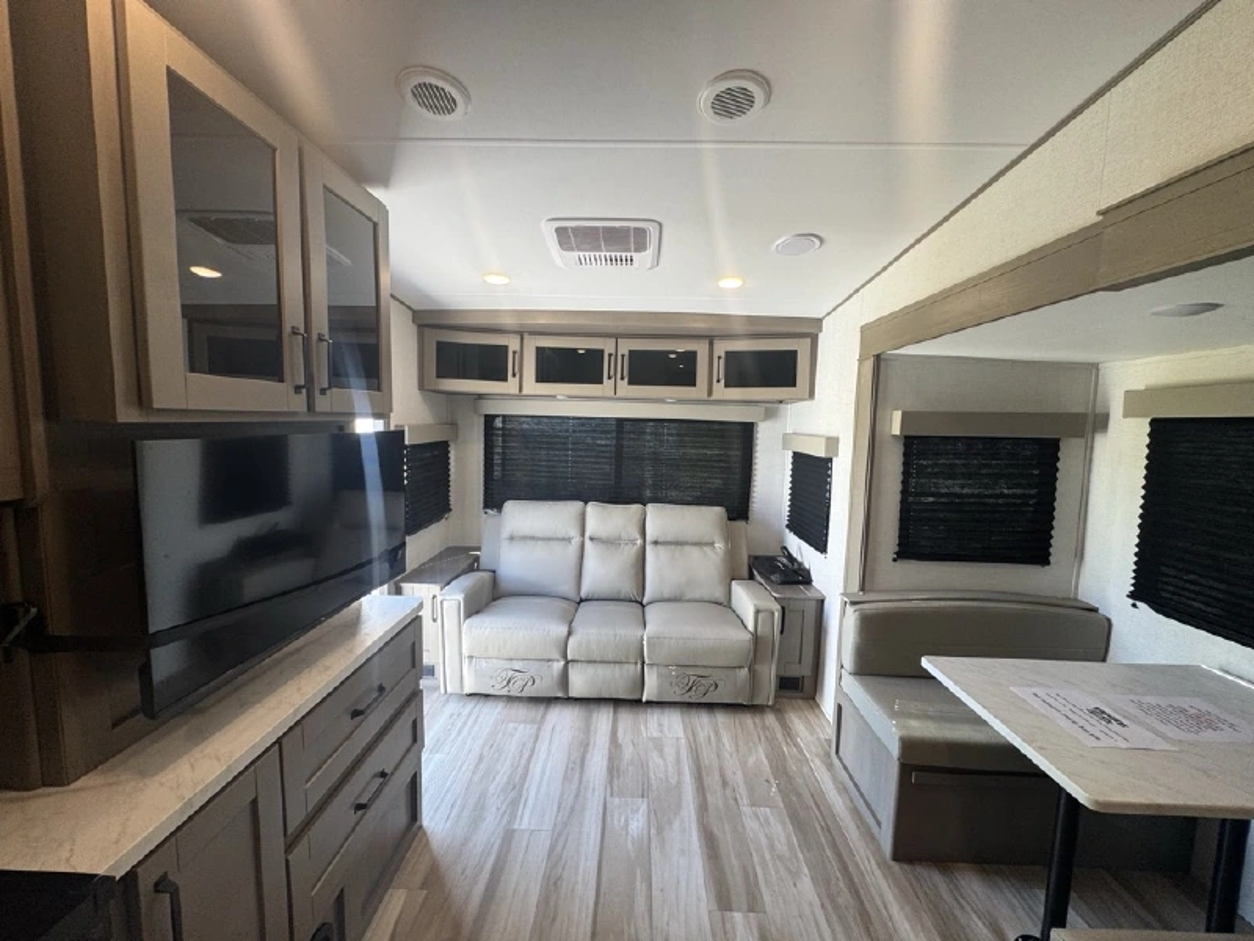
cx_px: 627
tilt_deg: -8.0
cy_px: 470
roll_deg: -2.0
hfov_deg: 102.1
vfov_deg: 85.7
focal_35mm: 14
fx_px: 507
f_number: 2.2
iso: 125
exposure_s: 1/99
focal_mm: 2.22
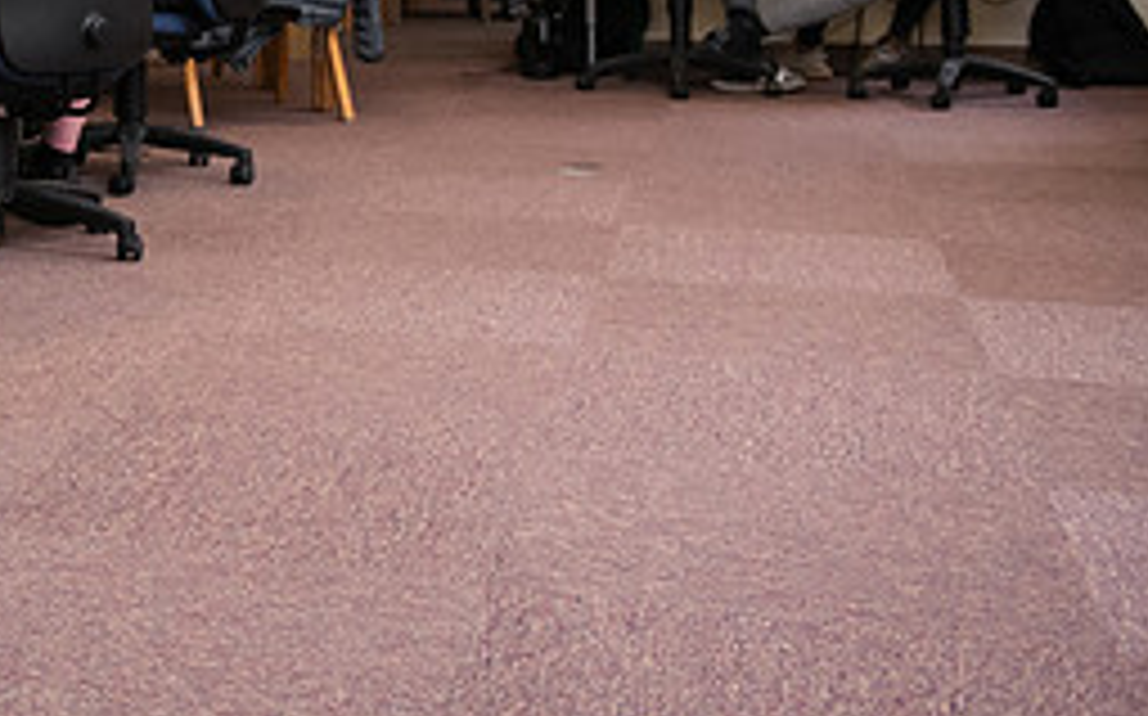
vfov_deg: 17.3
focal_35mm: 72
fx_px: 2251
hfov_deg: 26.3
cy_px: -119
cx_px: -131
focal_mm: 31
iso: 1600
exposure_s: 1/200
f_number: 4.5
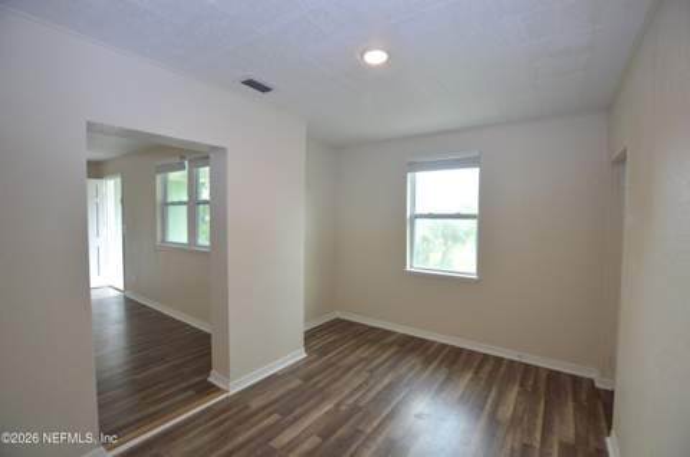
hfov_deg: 100.5
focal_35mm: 15
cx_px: 345
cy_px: 228
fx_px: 287
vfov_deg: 77.1
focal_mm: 10
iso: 400
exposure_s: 1/80
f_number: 4.5
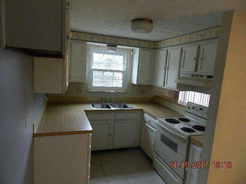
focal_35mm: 23
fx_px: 163
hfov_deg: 73.9
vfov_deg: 58.9
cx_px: 123
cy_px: 92
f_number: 3.4
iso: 400
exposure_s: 1/10
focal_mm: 4
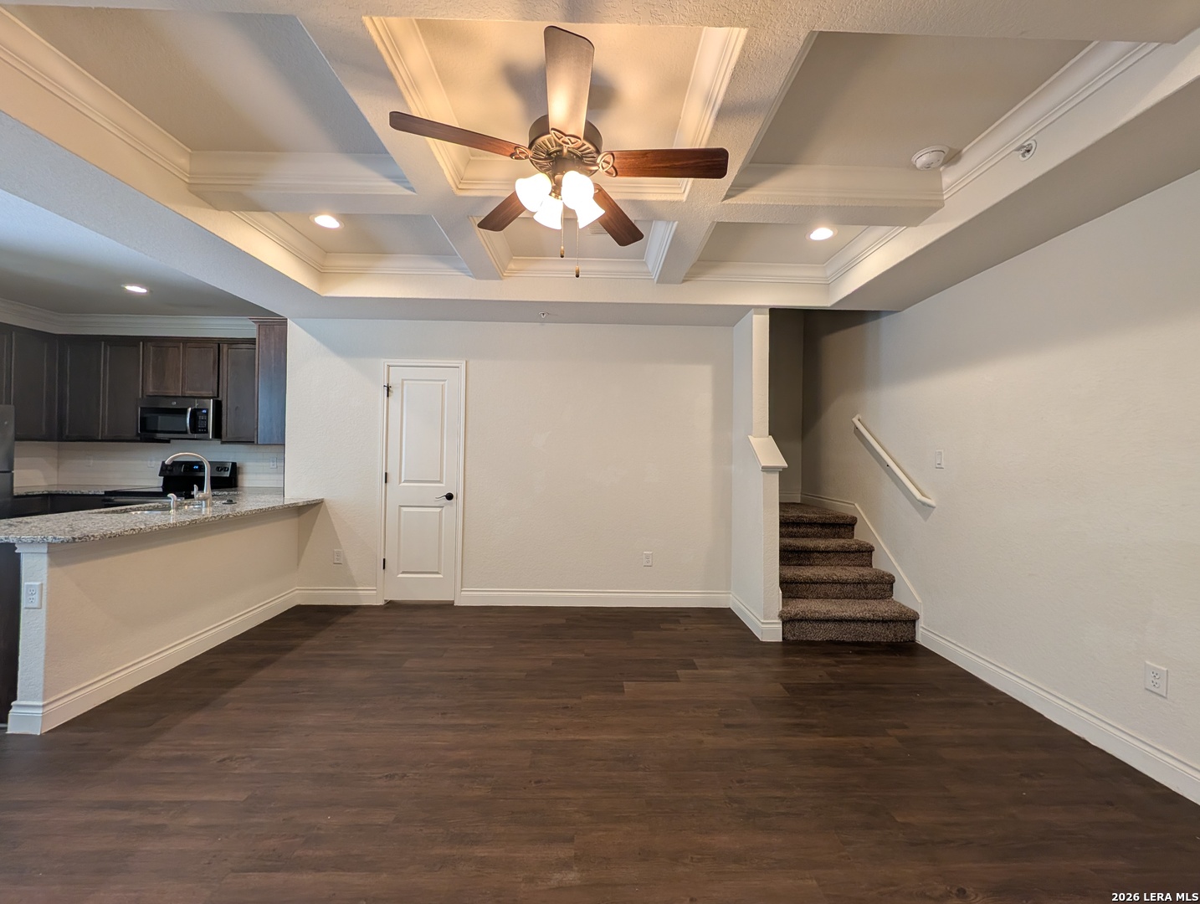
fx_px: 417
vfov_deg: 94.7
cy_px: 452
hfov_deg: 110.5
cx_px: 600
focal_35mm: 12
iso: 67
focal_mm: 2.02
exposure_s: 1/60
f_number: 1.7
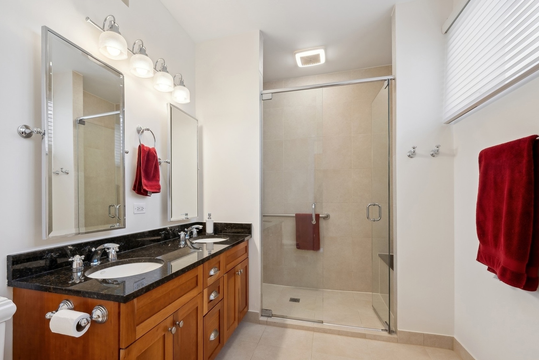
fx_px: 255
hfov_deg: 93.0
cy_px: 202
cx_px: 246
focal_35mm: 17
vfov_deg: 70.2
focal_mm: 14
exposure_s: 1/8
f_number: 9.5
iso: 200
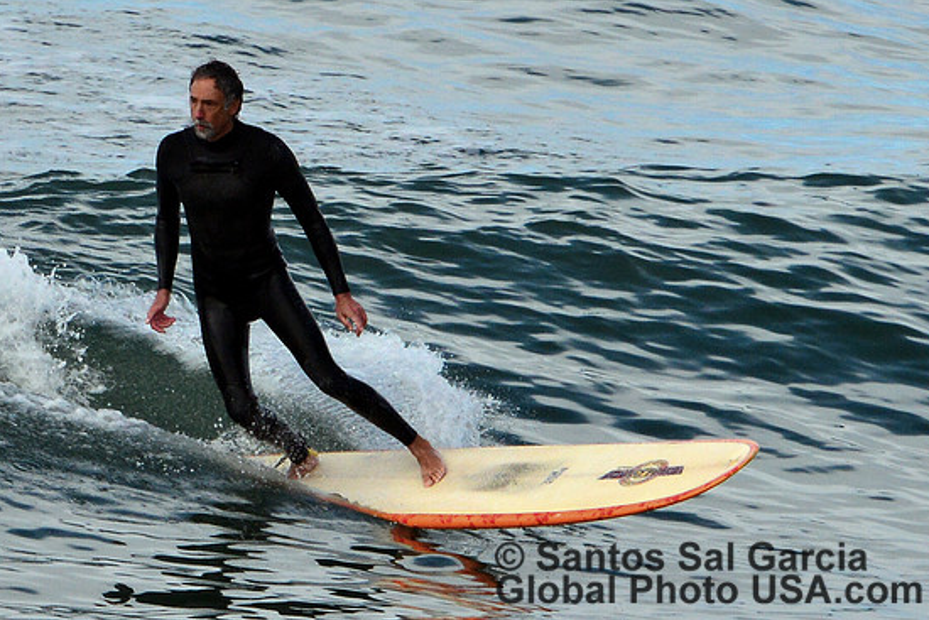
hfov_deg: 3.6
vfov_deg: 2.4
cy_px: 325
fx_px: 14970
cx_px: 471
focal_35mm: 580
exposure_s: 1/800
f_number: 18
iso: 1250
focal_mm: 550
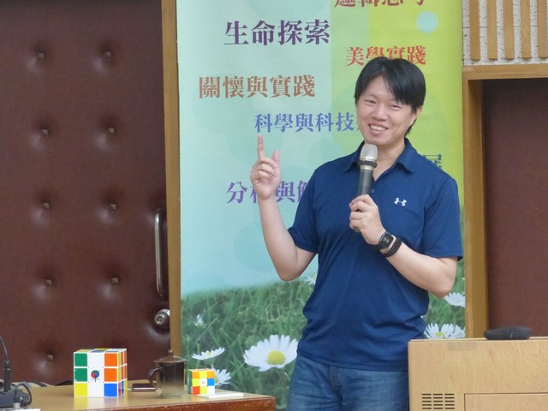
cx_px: 274
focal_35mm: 310
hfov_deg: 6.4
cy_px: 206
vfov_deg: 4.8
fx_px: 4908
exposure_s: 1/40
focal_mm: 55.7
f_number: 2.8
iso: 800
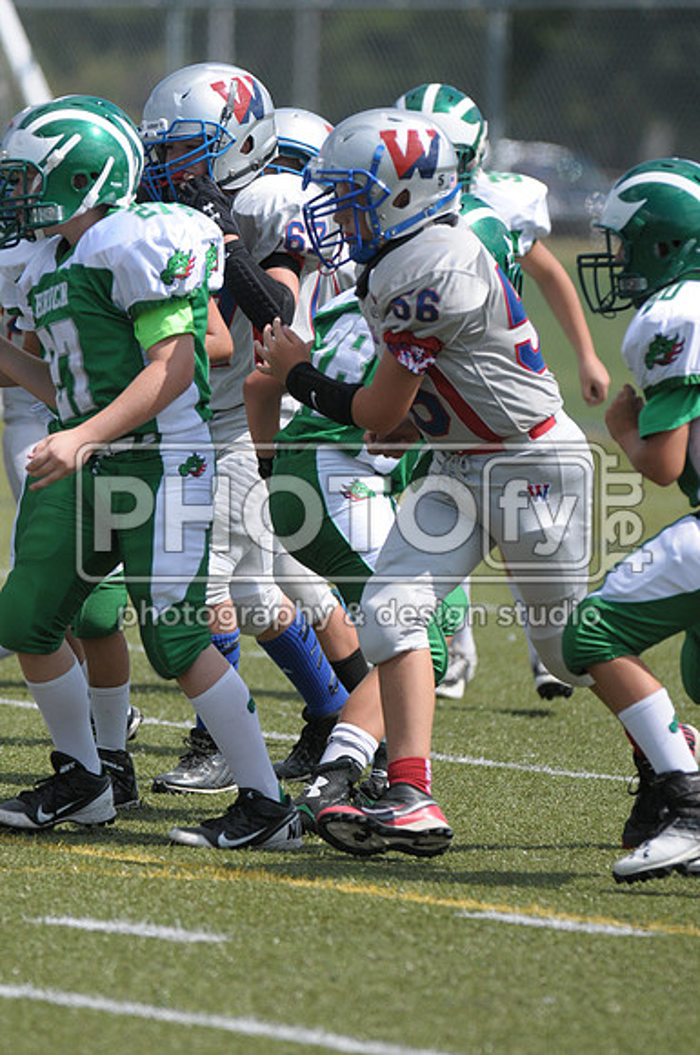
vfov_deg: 5.1
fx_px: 11847
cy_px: 528
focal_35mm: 405
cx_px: 350
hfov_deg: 3.4
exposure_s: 1/4000
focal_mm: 270
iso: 500
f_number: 4
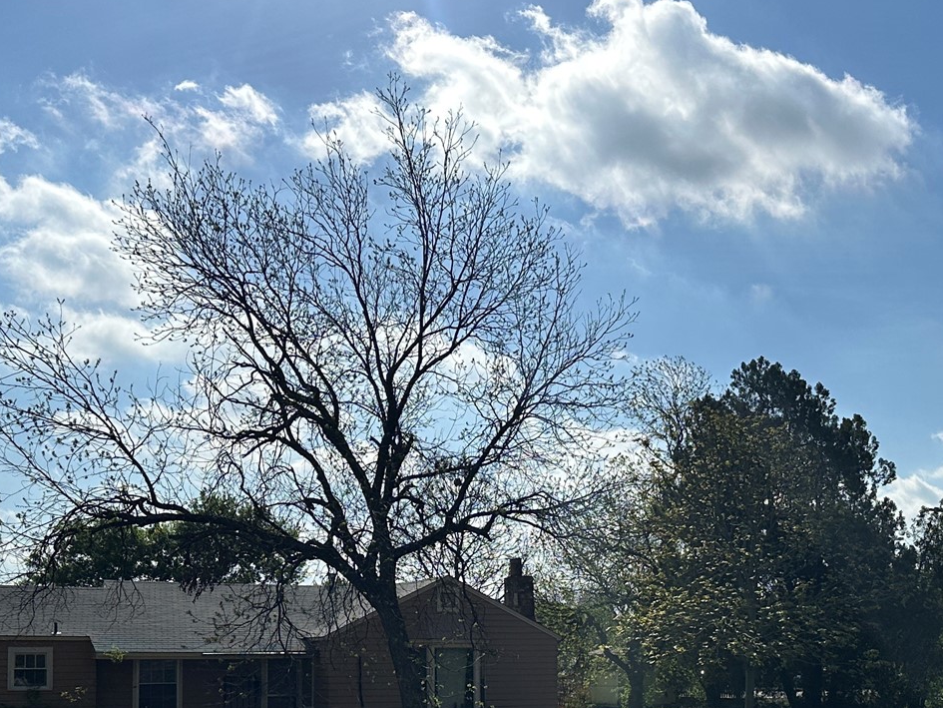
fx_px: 1417
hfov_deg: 36.7
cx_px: 570
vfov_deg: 27.2
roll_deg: +0.2
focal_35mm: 52
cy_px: 609
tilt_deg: +2.0
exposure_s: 1/18519
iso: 100
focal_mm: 6.86
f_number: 1.78
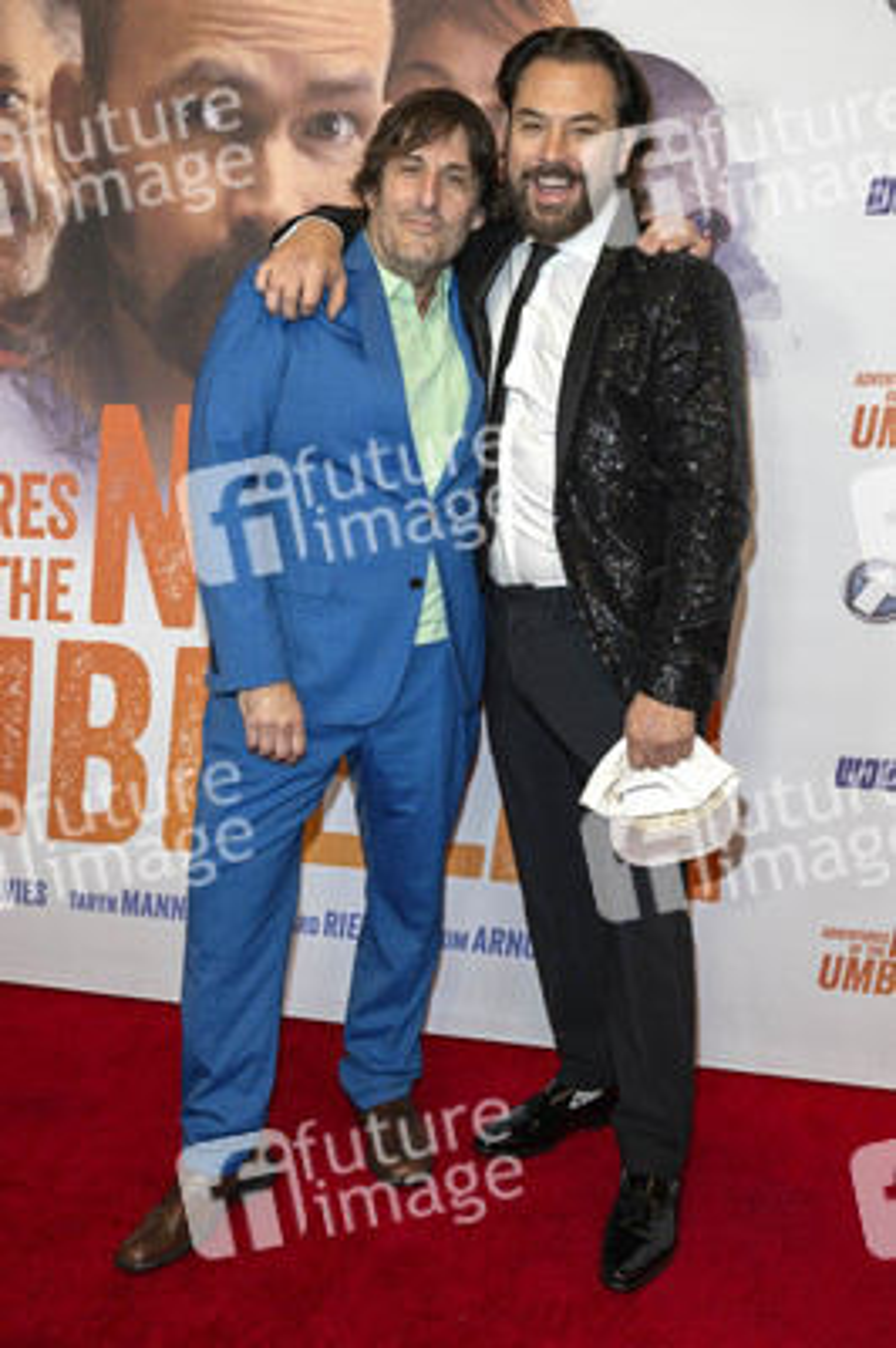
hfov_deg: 36.8
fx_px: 1346
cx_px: 448
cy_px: 674
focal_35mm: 36
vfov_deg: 53.2
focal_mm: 36
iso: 800
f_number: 5.6
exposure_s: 1/200
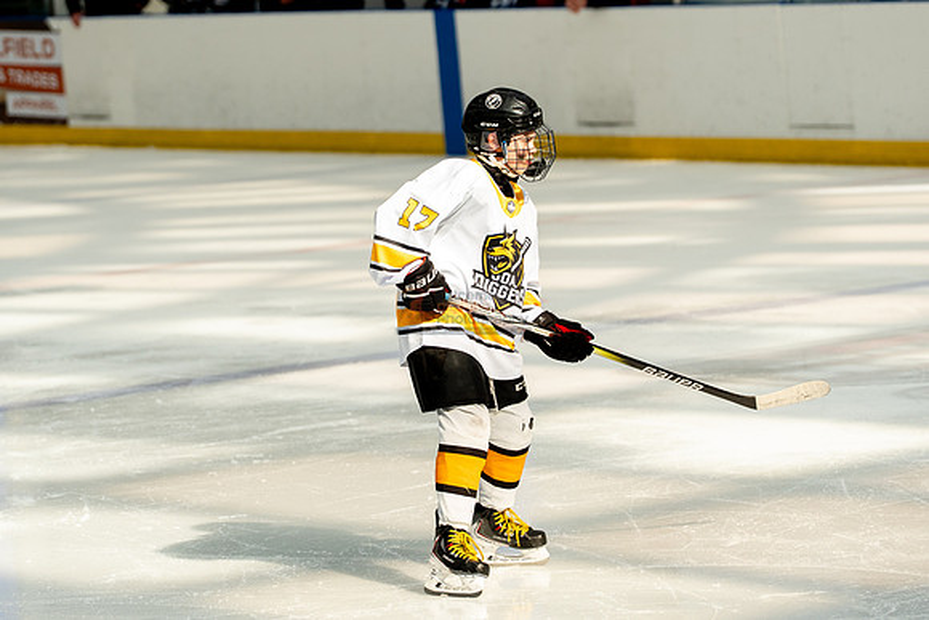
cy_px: 310
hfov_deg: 9.4
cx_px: 464
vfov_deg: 6.3
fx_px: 5652
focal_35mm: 219
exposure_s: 1/1600
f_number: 3.5
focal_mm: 146
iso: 800
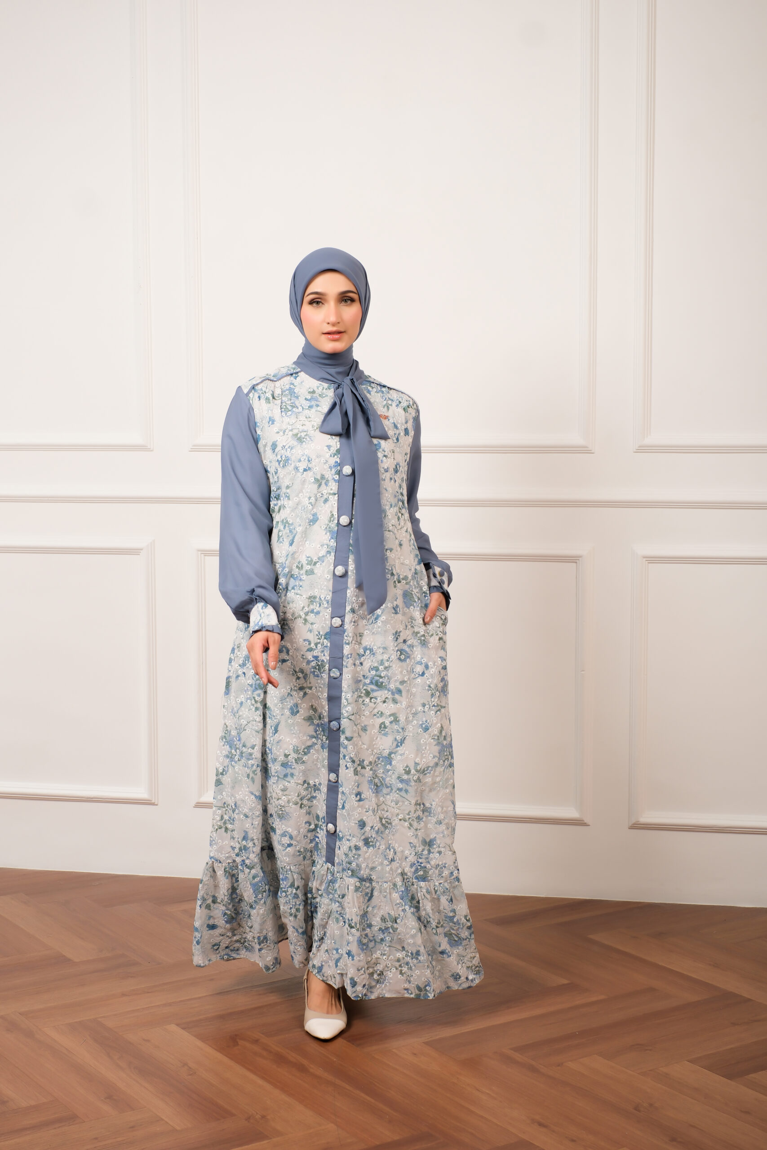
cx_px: 384
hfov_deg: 25.5
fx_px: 1693
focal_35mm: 53
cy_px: 575
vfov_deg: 37.5
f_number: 7.1
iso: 250
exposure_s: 1/200
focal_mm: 35
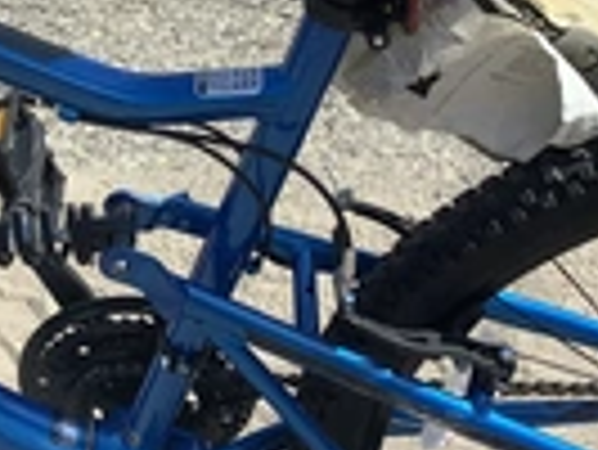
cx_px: 13
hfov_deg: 20.5
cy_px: -14
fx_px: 1608
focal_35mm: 93
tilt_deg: -29.2
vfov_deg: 15.6
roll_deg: +2.1
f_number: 2.4
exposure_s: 1/1335
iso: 25
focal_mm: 3.3
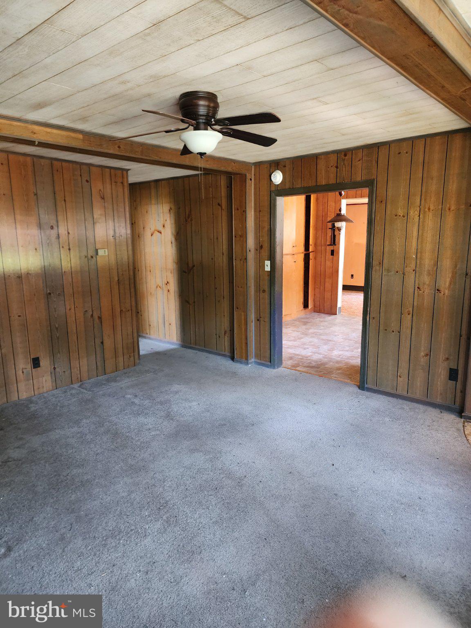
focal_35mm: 23
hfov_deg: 58.9
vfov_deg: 73.9
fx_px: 417
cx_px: 236
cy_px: 314
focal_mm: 6.4
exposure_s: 1/30
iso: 640
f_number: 1.8
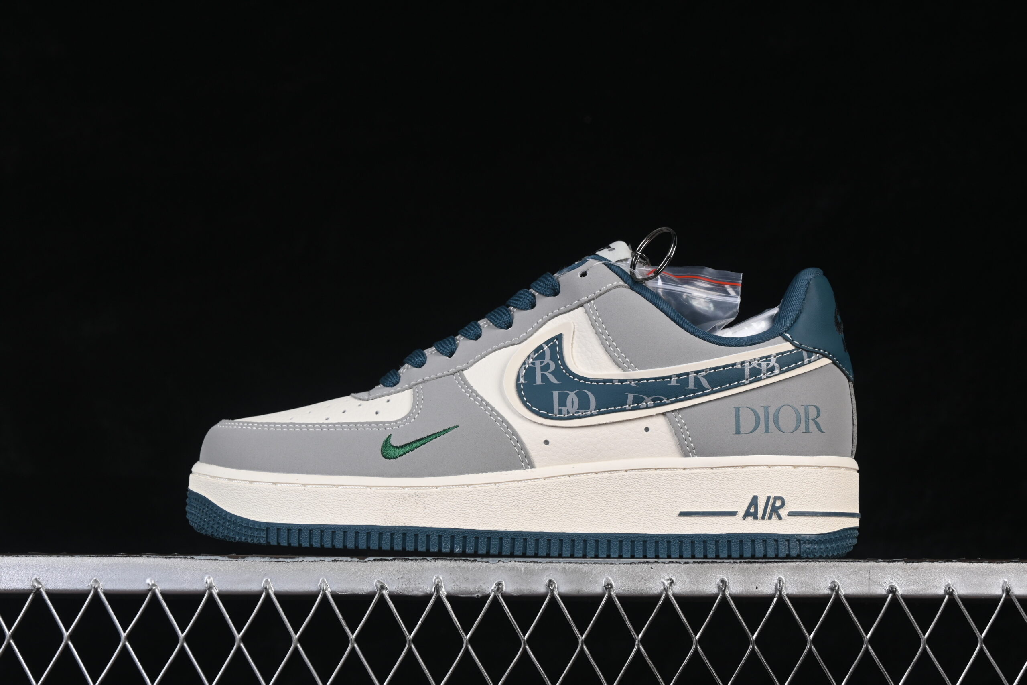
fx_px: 2140
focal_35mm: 75
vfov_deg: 18.2
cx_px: 514
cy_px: 342
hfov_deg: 27.0
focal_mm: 50
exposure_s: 1/80
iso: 160
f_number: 8
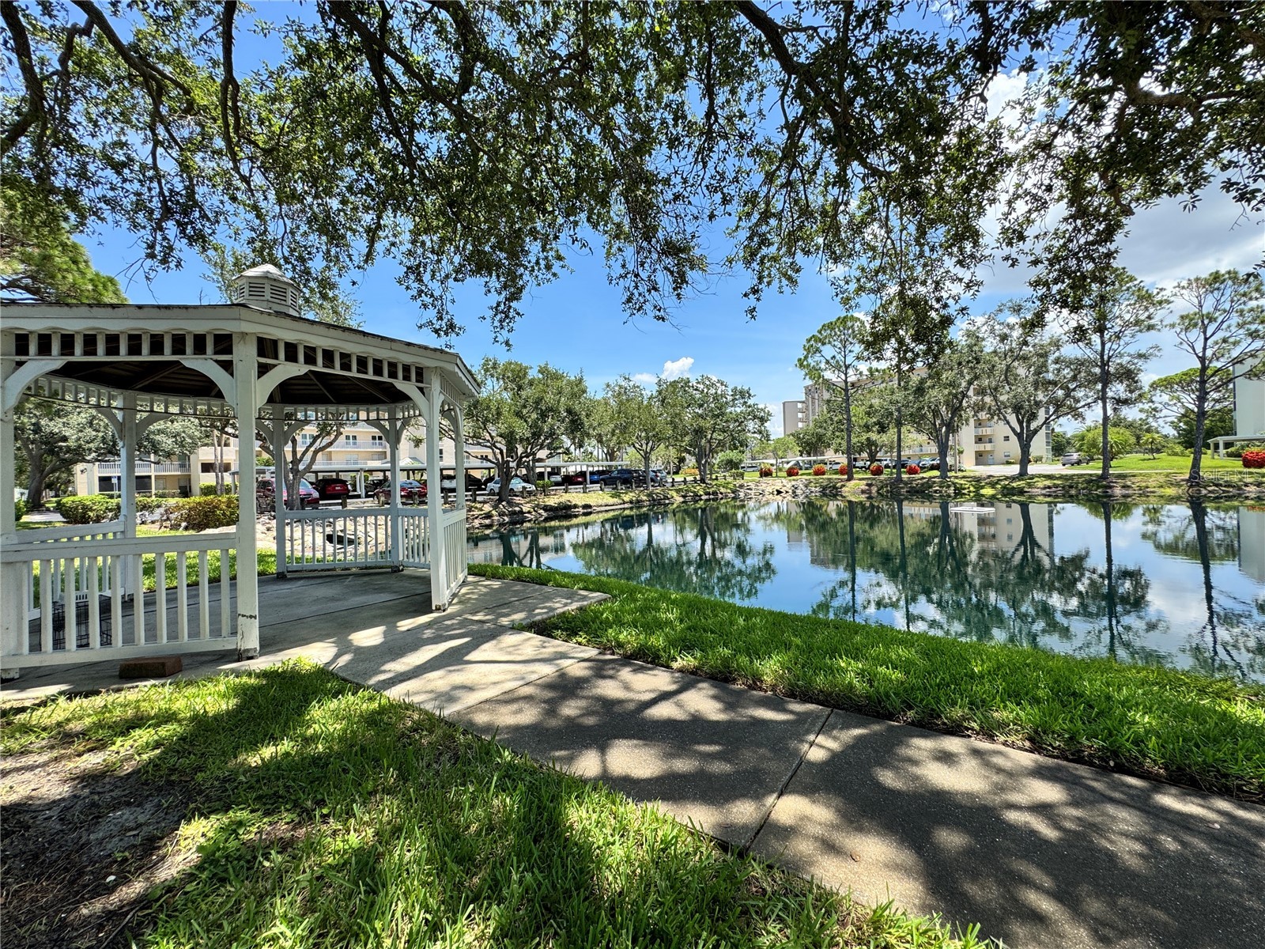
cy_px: 474
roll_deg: +2.0
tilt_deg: -0.1
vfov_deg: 85.7
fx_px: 512
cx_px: 632
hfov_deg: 102.1
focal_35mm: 14
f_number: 2.2
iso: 40
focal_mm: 2.22
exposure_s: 1/858
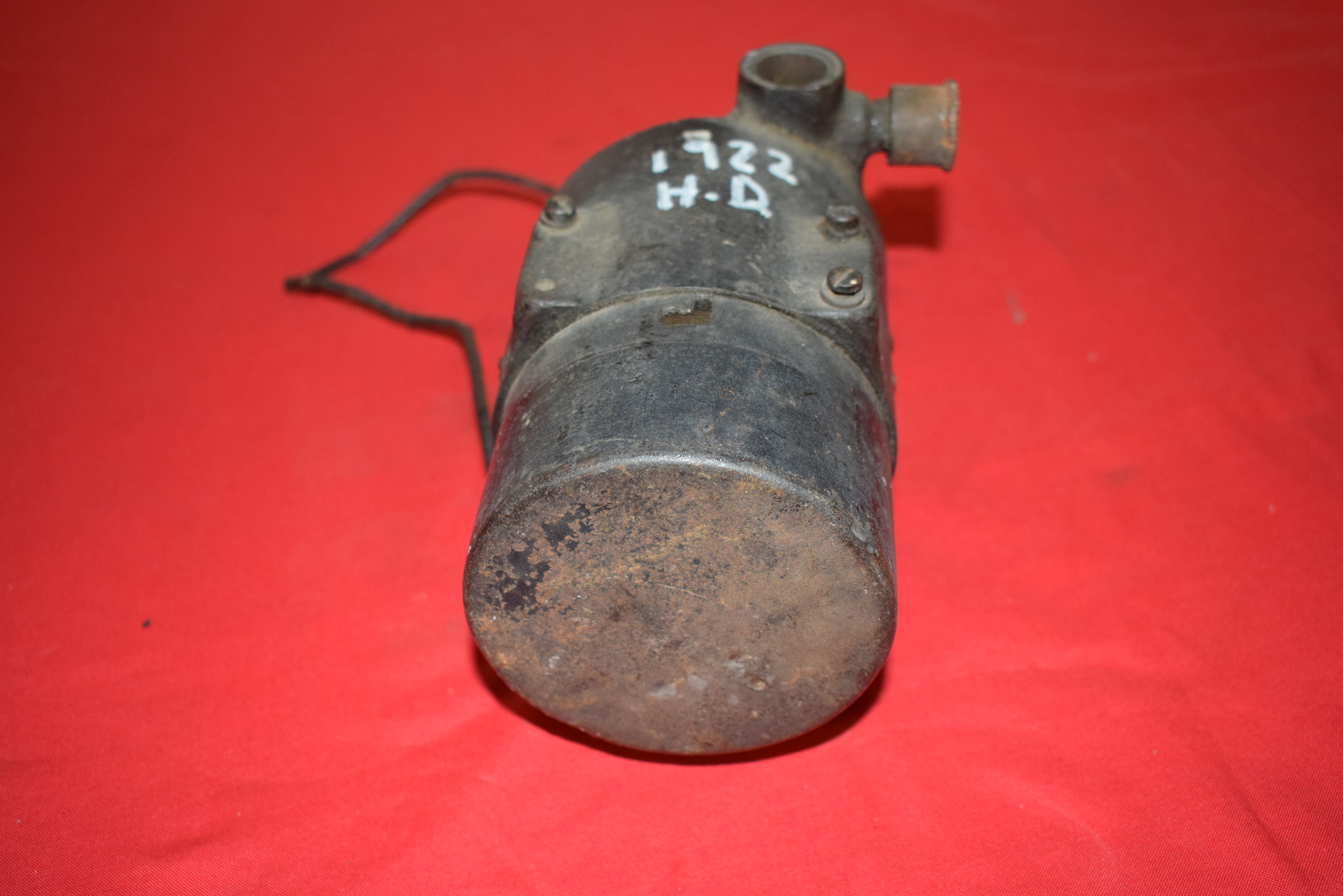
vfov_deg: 34.2
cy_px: 448
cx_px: 672
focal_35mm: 39
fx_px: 1455
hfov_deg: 49.5
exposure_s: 1/200
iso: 1250
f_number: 5
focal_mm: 26
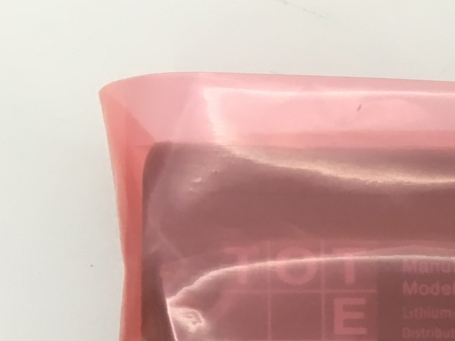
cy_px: 408
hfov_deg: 16.0
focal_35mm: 108
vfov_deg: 13.3
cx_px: 765
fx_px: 1419
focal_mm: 4.15
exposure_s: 1/33
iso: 80
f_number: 2.2
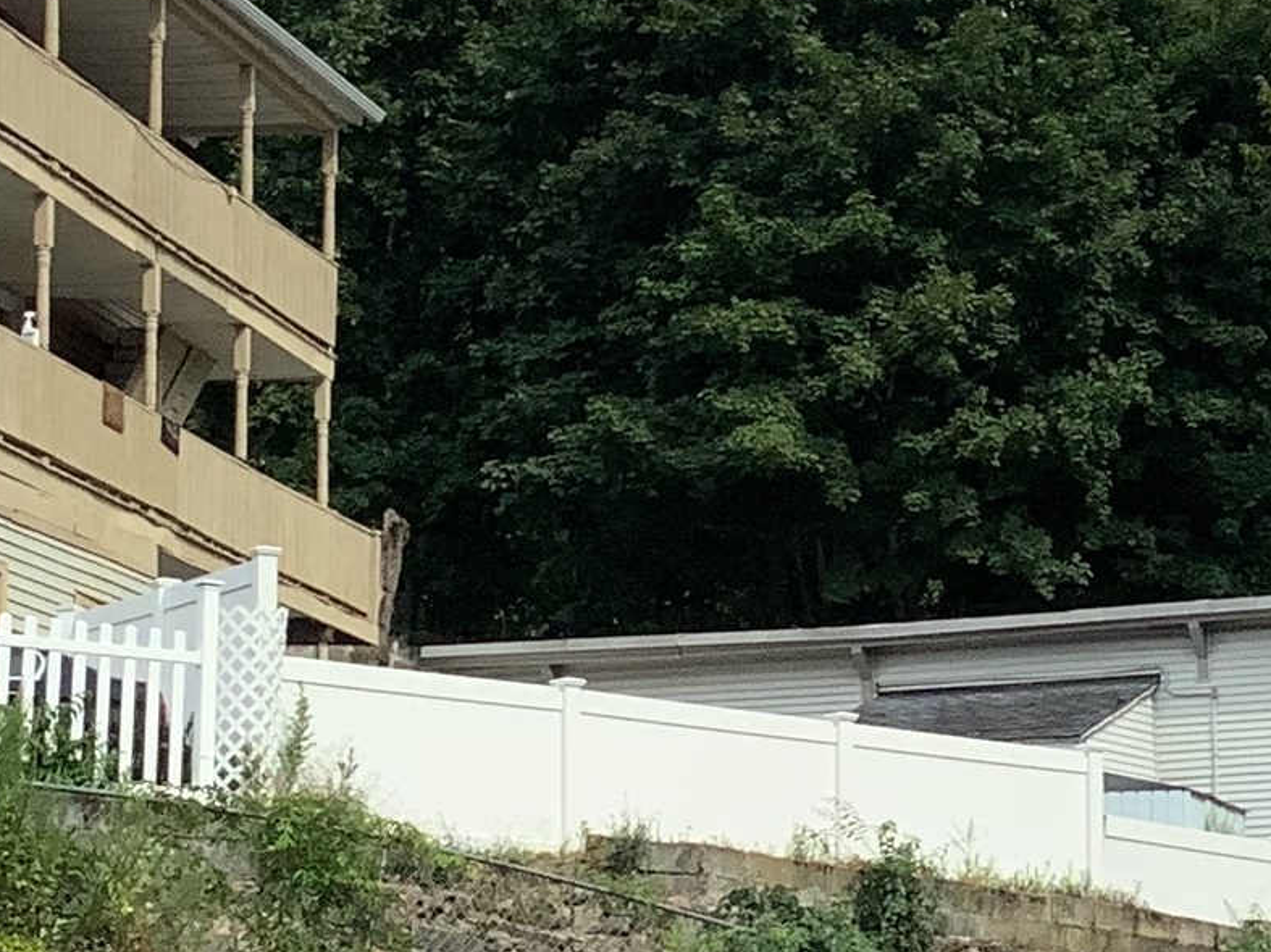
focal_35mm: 121
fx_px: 4442
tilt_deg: +10.0
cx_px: 807
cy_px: 453
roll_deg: +0.2
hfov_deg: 16.3
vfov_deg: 12.2
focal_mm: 3.3
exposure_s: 1/1381
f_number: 2.4
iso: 25
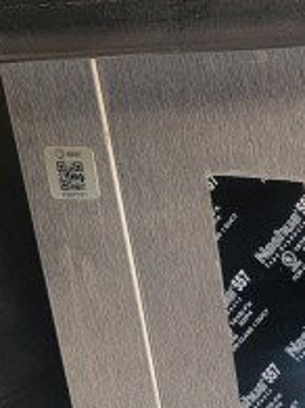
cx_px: 631
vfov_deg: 19.3
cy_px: 365
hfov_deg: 12.7
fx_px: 1176
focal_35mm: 100
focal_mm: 6.7
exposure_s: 1/120
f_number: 1.8
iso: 200
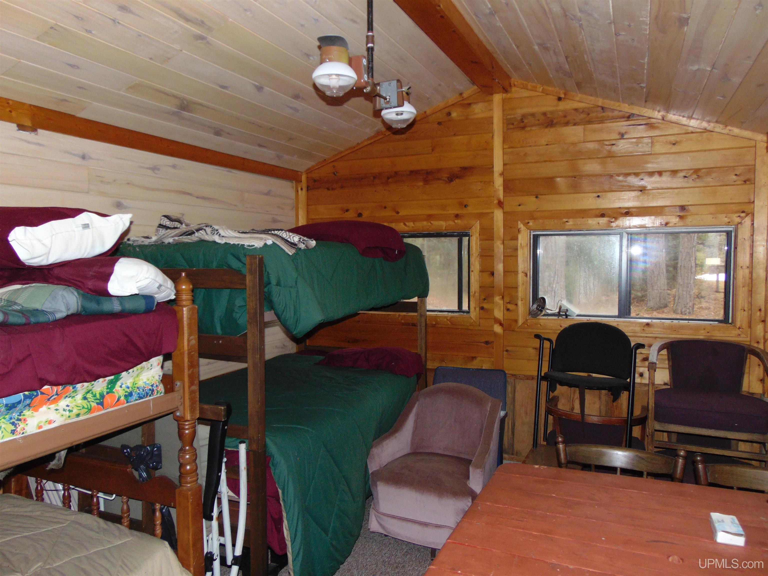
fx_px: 555
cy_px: 288
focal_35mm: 25
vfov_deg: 54.9
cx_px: 384
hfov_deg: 69.4
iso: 200
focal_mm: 4.5
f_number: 3
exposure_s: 1/30
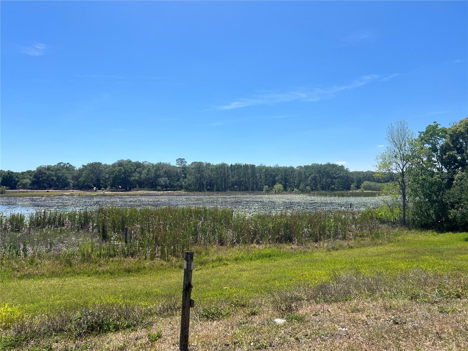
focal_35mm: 26
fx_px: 352
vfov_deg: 53.1
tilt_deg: +0.4
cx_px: 234
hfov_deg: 67.3
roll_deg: -0.5
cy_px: 176
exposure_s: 1/5587
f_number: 1.5
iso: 50
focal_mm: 5.7
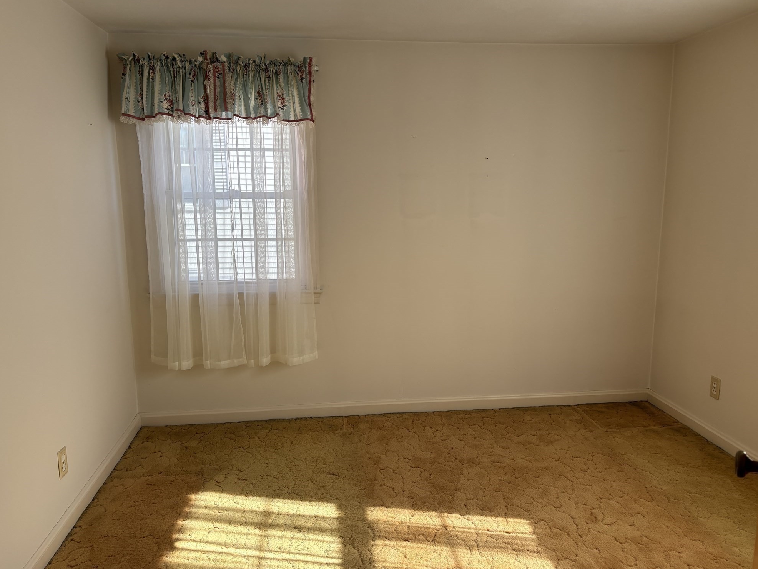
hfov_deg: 65.3
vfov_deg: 51.4
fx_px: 591
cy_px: 286
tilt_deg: -8.9
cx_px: 381
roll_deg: +0.7
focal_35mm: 27
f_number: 1.6
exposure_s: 1/292
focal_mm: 5.96
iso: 50
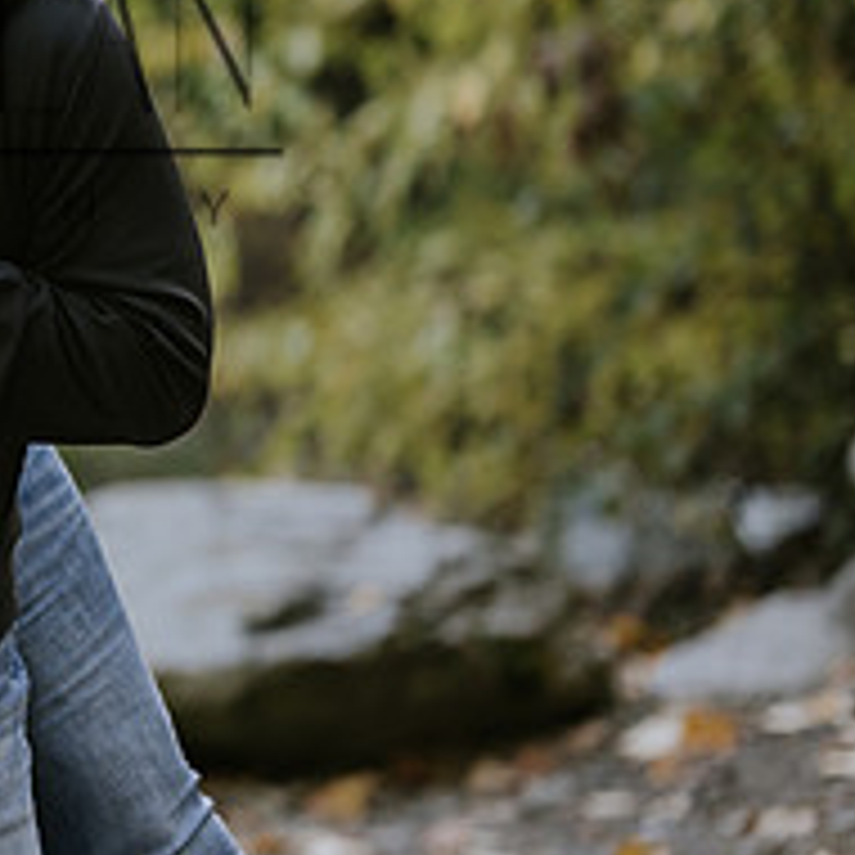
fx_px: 6148
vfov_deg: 7.9
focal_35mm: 220
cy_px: 81
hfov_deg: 7.8
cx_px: -432
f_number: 1.8
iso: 500
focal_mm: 85
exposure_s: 1/1000
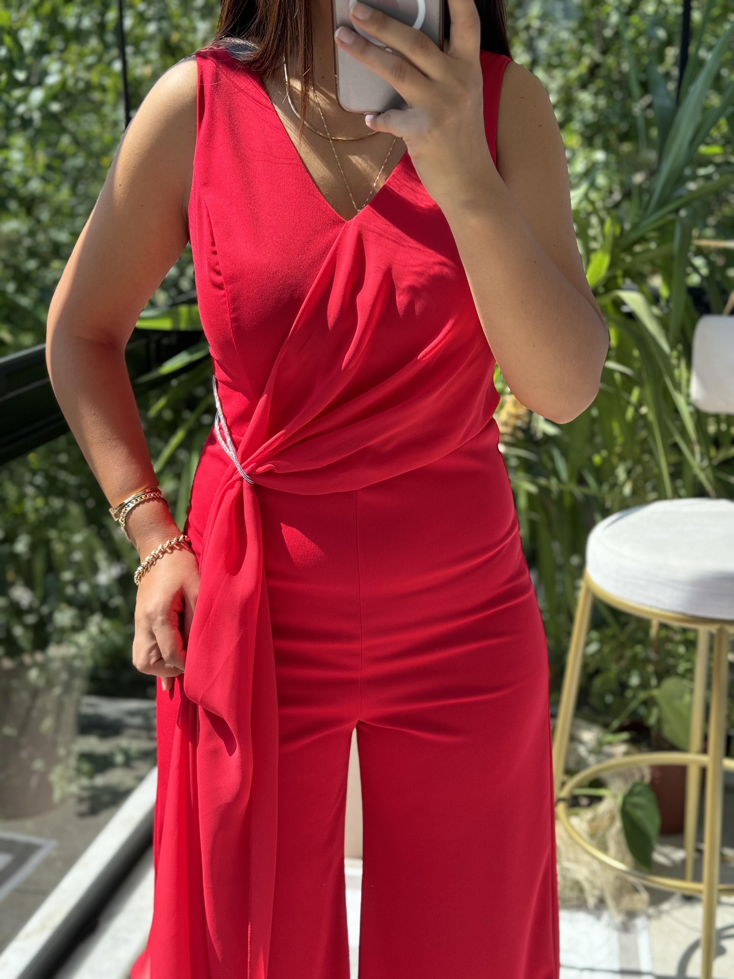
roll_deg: +0.8
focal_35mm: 48
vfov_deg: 39.7
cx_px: 367
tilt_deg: -27.9
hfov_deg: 30.3
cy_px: 490
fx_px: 1357
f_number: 1.78
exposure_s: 1/257
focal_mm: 6.76
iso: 64
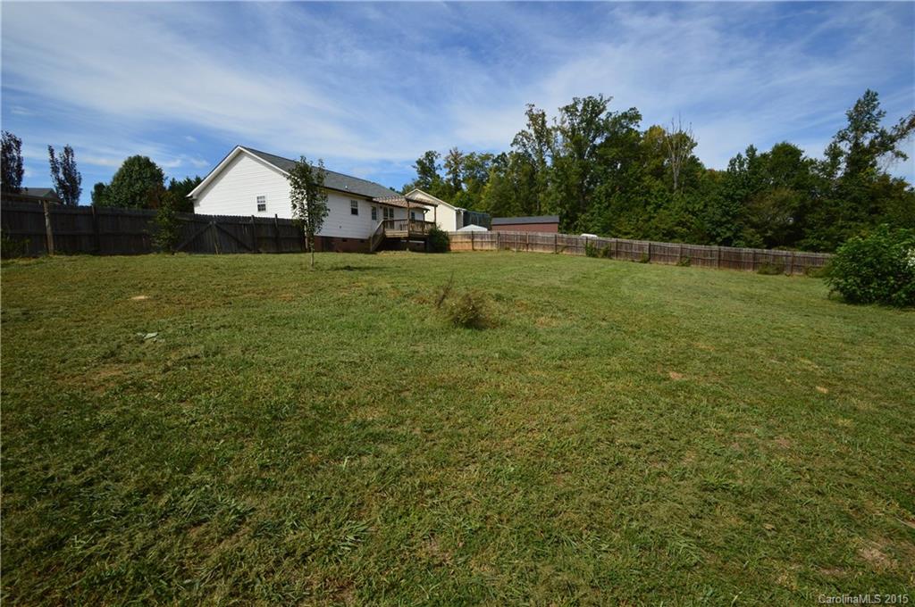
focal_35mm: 15
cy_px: 304
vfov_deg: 77.2
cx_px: 458
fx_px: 381
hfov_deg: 100.5
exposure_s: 1/500
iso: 320
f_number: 11
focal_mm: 10
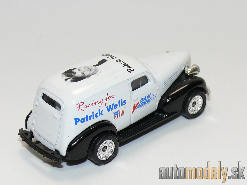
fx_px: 735
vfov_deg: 14.4
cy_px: 92
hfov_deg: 19.1
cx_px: 124
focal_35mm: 103
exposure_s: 1/30
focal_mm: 13.5
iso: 100
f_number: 4
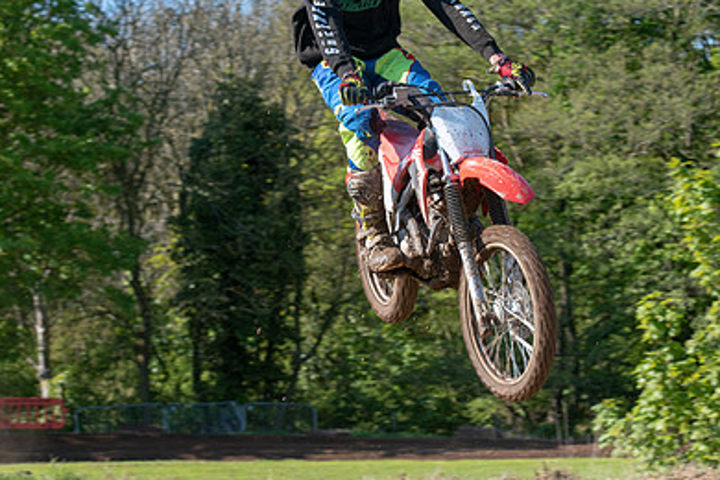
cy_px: 163
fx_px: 2080
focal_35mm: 104
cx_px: 414
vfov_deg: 13.1
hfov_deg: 19.6
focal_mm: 70
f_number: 6.3
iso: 200
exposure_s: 1/400
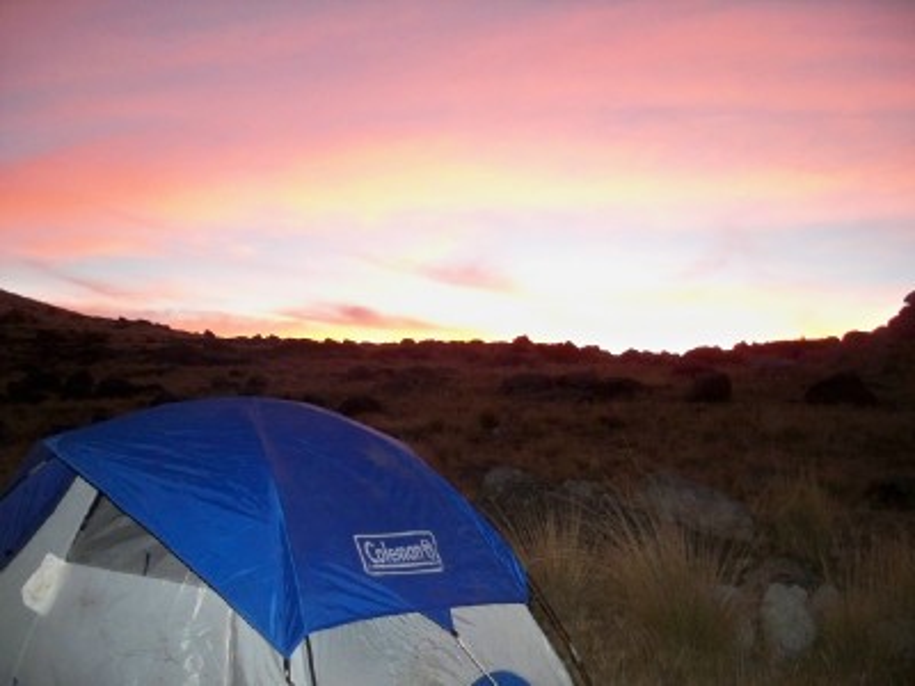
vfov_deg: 40.7
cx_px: 458
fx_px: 925
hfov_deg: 52.6
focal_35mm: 35
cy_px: 343
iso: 400
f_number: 3.1
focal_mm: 6.3
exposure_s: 1/60
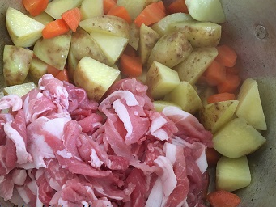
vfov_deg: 41.8
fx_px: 271
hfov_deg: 53.9
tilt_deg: -70.8
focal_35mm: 34
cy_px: 110
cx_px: 126
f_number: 2.2
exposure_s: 1/17
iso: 200
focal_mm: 4.15
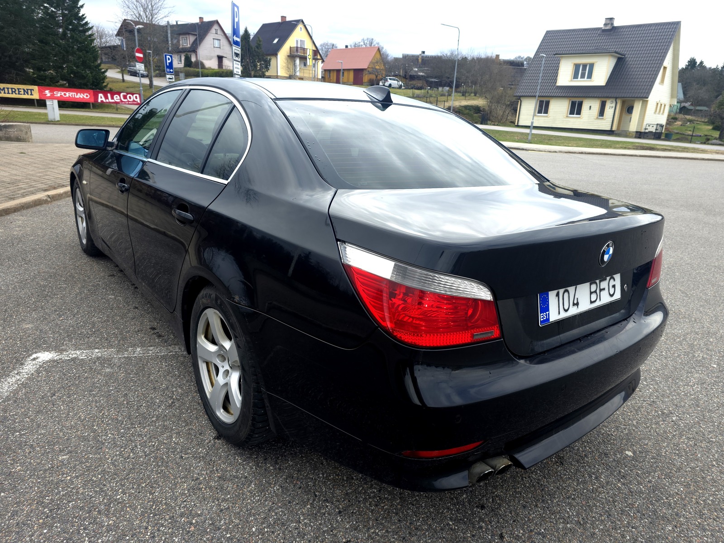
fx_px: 481
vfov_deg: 58.9
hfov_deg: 73.9
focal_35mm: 23
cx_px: 362
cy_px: 272
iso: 12
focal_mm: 6.3
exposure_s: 1/158
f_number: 1.7
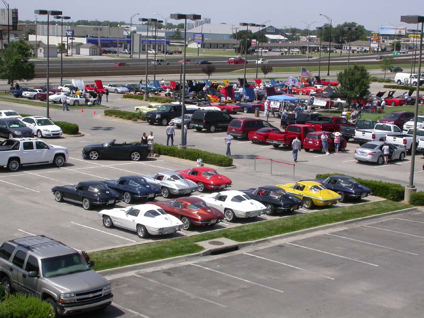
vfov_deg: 21.6
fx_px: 833
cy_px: 159
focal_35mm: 68
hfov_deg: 28.6
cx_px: 212
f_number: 7.4
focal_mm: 14.2
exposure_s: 1/414
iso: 100
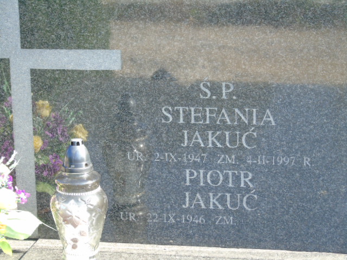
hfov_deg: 13.9
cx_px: 174
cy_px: 130
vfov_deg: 10.4
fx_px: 1423
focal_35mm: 142
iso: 250
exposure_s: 1/125
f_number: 4.7
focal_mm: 25
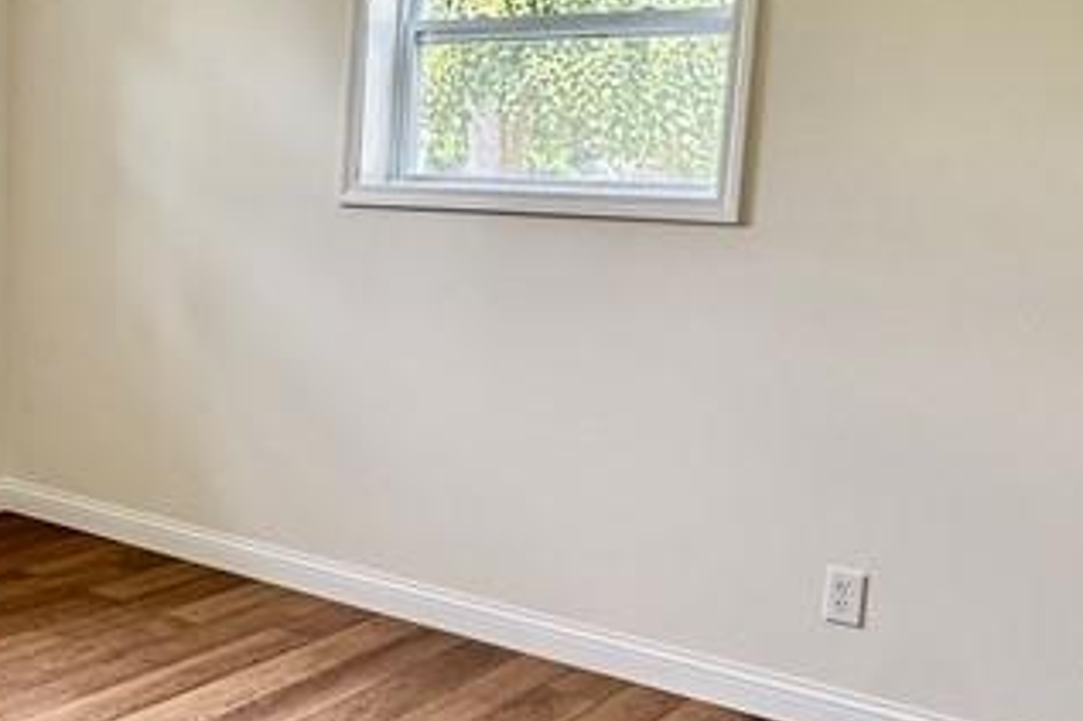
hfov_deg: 40.3
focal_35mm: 47
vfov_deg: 28.6
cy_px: 359
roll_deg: -1.3
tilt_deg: -8.0
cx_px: 225
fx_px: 1413
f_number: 2.2
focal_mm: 2.22
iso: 64
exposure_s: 1/99
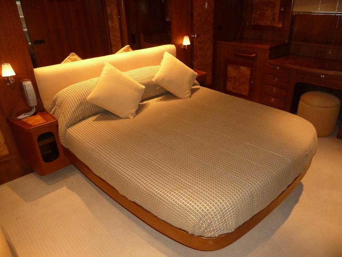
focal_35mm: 25
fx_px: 247
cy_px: 128
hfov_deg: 69.4
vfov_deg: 54.9
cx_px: 171
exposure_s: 1/30
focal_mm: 4.1
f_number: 3.3
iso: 320
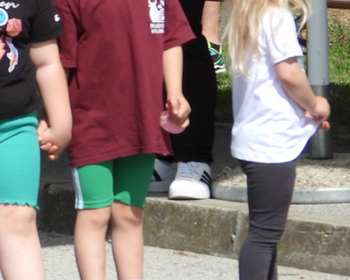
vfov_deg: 3.3
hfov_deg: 4.1
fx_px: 4836
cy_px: 20
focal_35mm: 467
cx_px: -221
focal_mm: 26.1
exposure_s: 1/800
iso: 100
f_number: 4
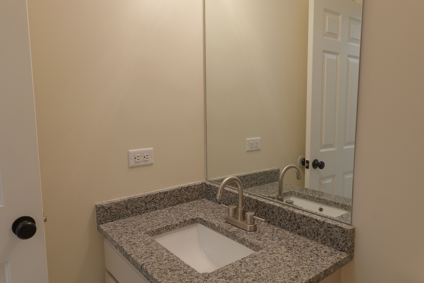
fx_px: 283
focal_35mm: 24
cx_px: 212
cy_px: 142
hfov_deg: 73.7
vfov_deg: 53.1
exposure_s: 1/6
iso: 320
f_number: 9
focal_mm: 24
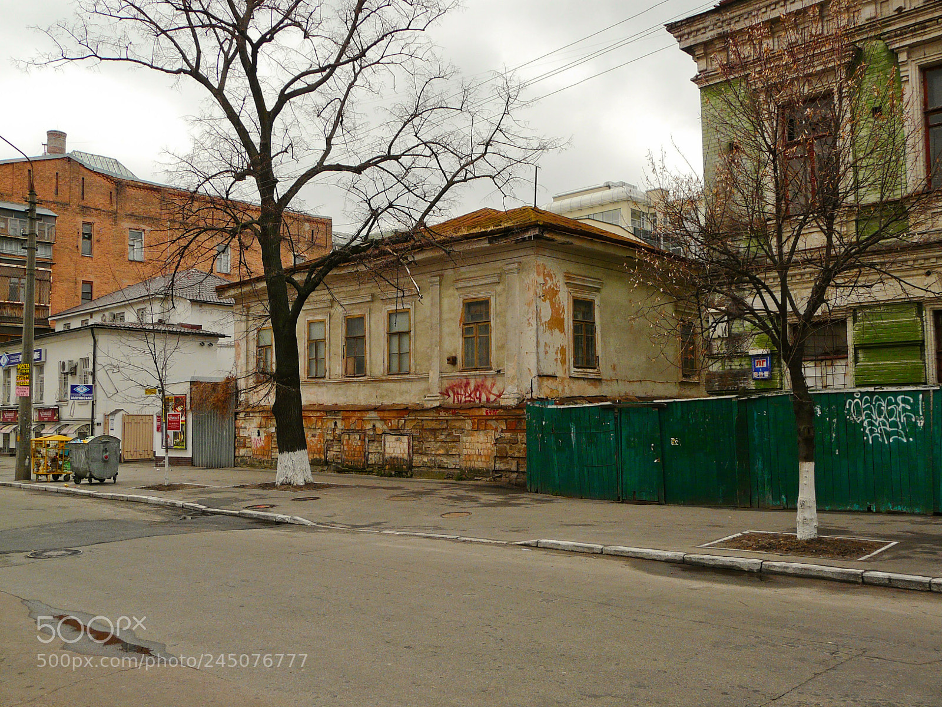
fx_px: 871
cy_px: 354
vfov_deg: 44.2
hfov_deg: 56.8
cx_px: 471
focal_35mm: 32
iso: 100
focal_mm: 5.2
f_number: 2.8
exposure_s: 1/100
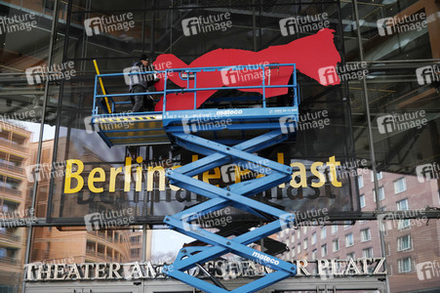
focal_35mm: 43
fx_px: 525
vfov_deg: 31.1
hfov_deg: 45.5
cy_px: 146
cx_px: 220
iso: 640
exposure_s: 1/100
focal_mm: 43
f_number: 5.6
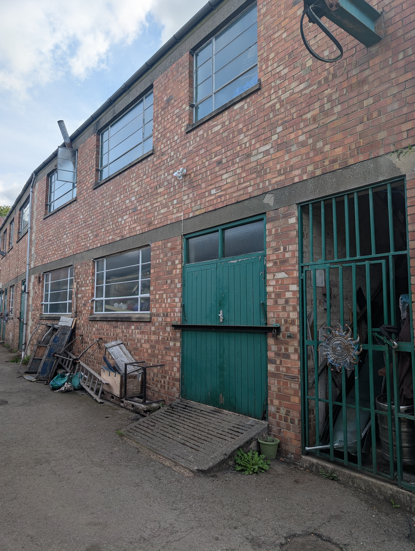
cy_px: 276
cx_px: 208
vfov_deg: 71.5
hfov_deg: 56.9
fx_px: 383
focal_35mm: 24
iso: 18
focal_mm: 6.9
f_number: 1.68
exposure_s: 1/763
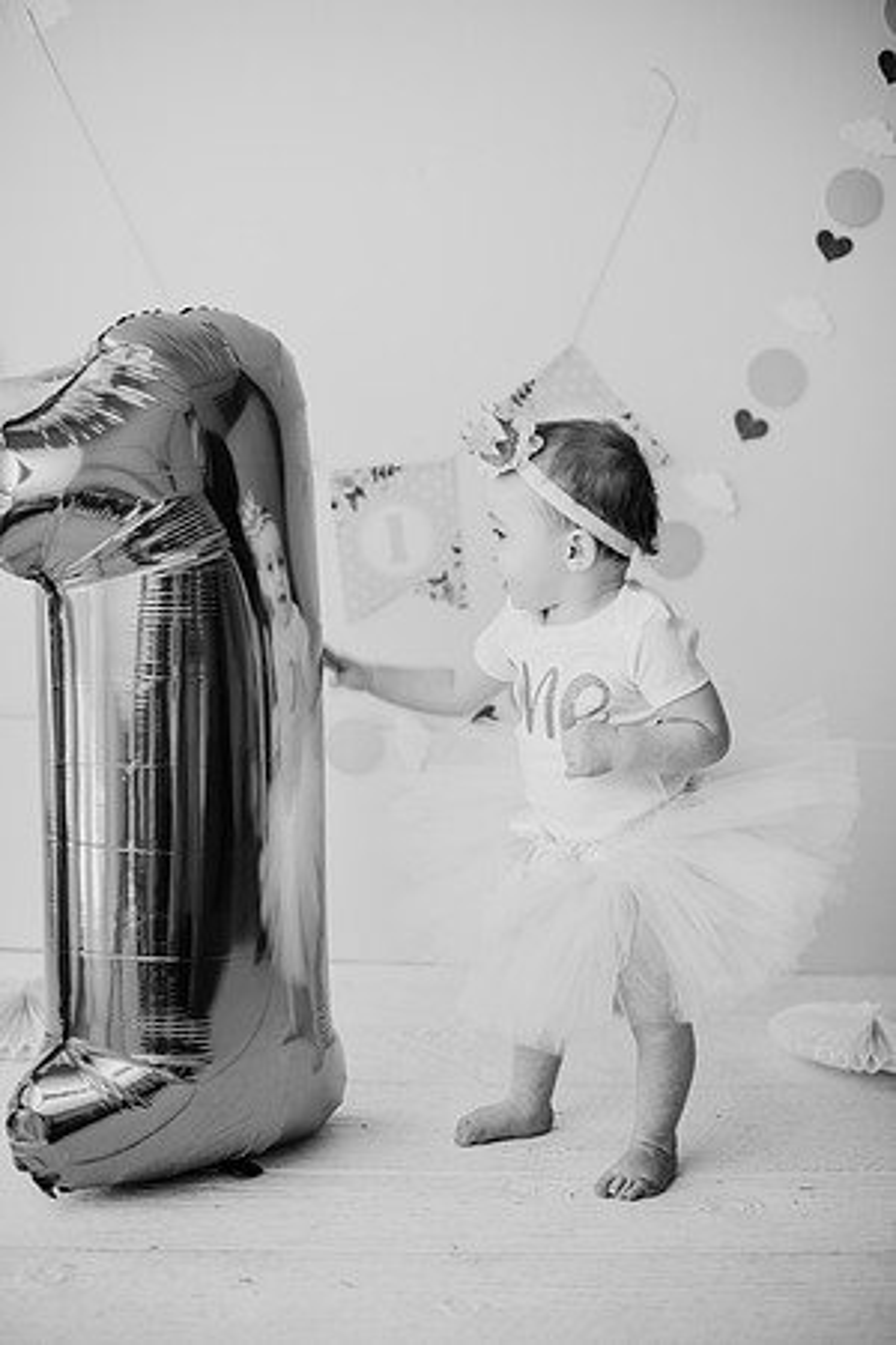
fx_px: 1867
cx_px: 448
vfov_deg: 39.6
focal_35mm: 50
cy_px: 672
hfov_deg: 27.0
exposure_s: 1/160
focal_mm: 50
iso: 125
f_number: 2.2
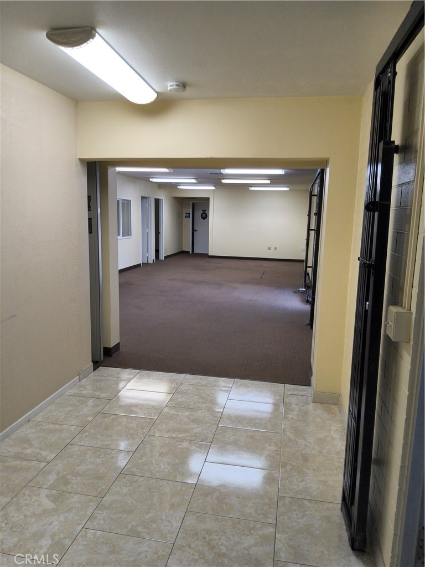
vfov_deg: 69.4
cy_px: 284
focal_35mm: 25
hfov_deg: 54.9
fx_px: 409
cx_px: 212
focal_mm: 3.08
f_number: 2
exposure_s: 1/120
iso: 64
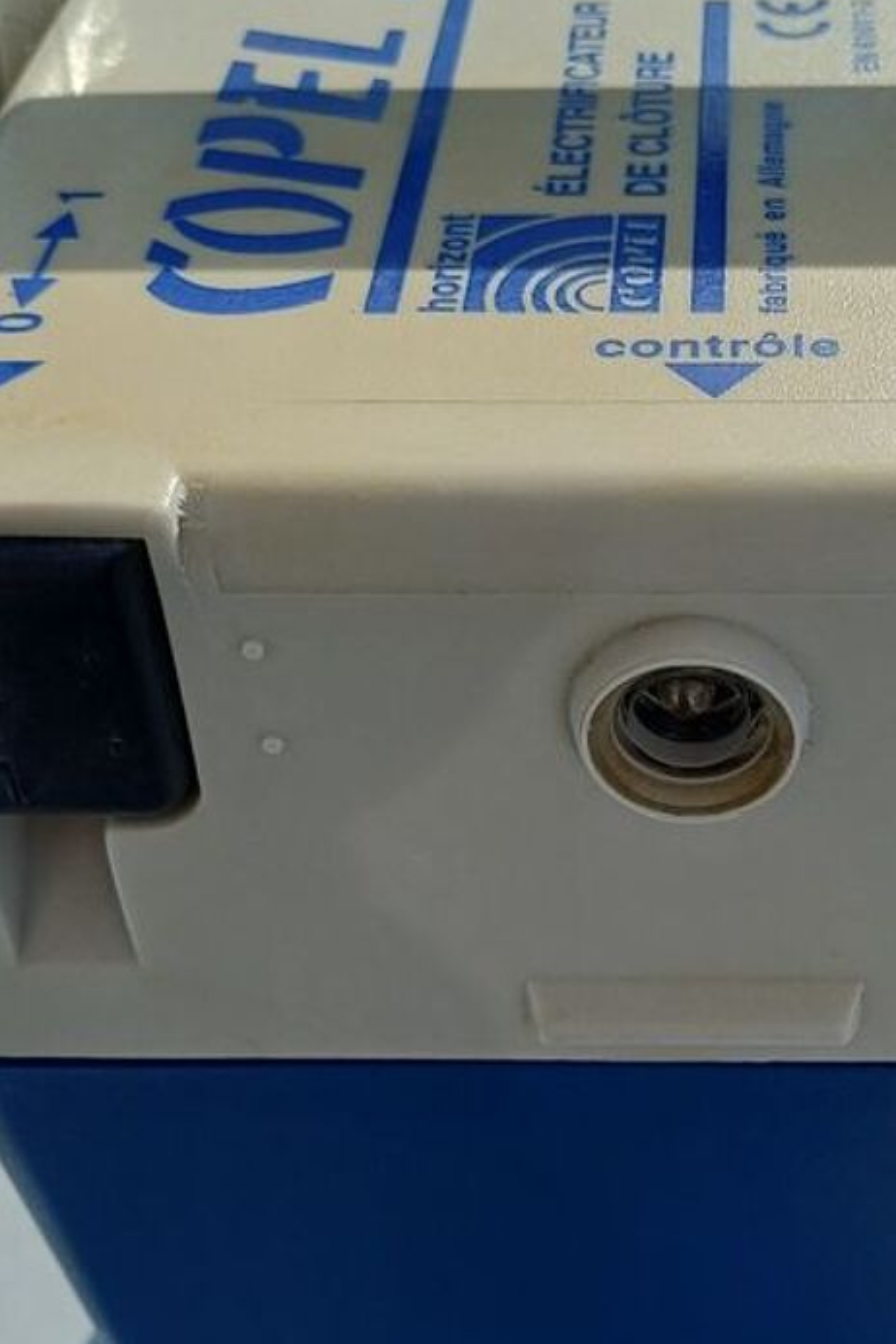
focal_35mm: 50
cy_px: 790
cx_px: 657
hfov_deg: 26.7
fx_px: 1867
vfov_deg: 39.5
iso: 50
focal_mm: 4.65
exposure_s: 1/1795
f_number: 1.8
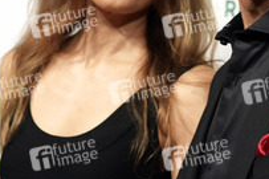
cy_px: -11
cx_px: 160
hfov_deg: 8.4
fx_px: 1837
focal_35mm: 246
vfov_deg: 5.6
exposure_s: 1/400
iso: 4000
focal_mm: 111
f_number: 4.5
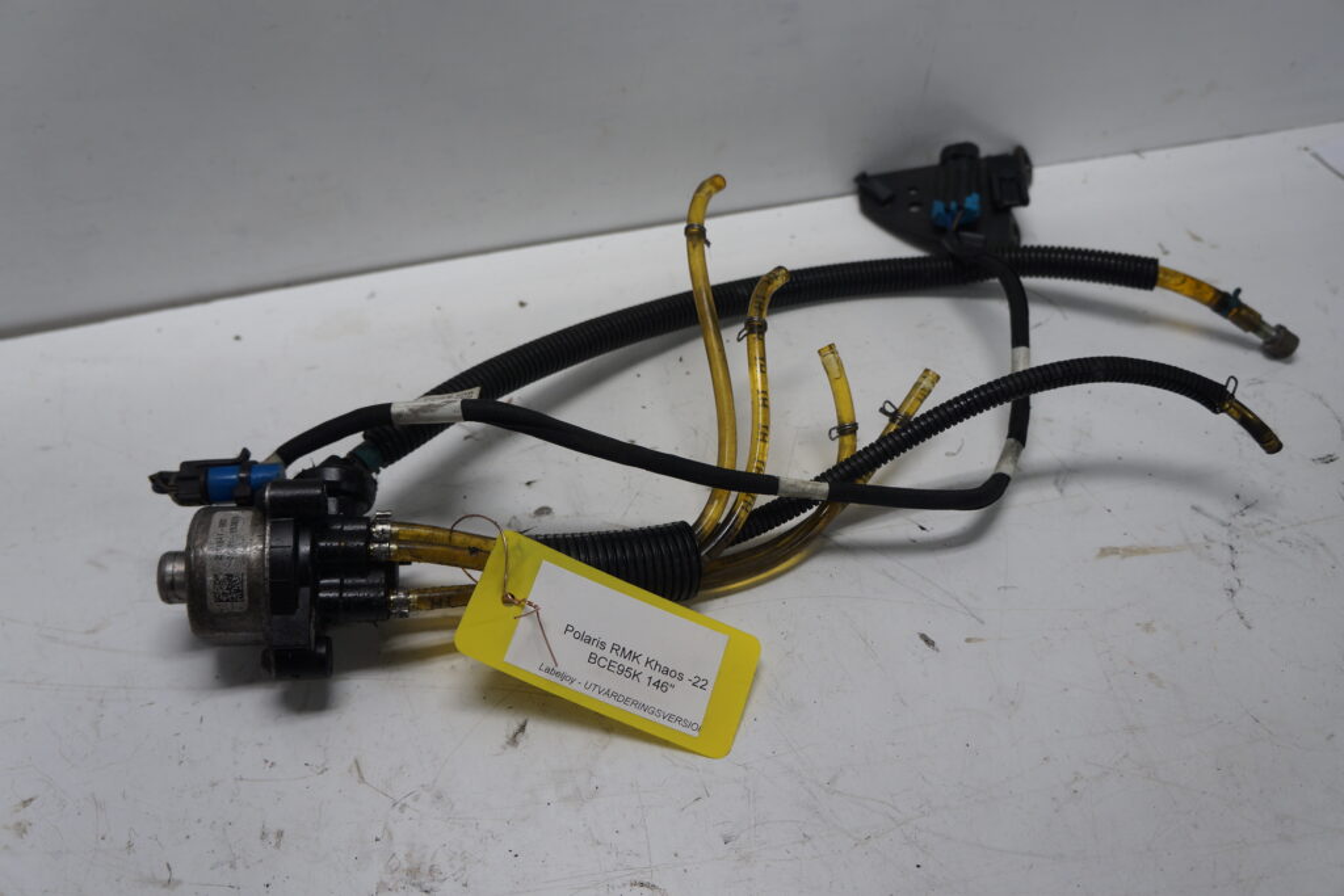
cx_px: 672
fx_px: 1120
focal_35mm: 30
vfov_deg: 43.6
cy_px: 448
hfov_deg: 61.9
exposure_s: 1/80
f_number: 4
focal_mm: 20
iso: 100
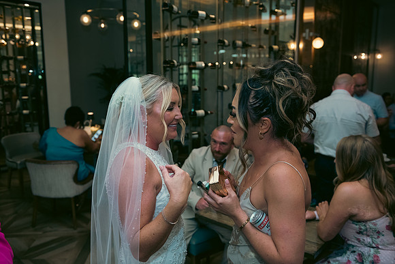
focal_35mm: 31
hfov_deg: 60.3
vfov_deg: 42.3
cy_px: 132
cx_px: 198
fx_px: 340
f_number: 3.5
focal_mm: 31
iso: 800
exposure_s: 1/160
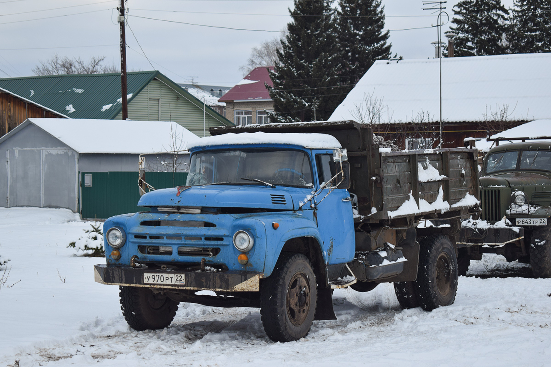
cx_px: 276
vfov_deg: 16.6
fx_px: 1263
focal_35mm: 82
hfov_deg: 24.6
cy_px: 184
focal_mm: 55
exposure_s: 1/400
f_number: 5.6
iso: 200
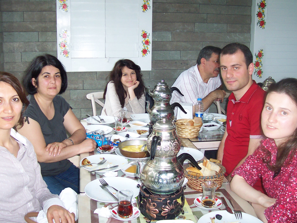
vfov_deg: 35.9
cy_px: 104
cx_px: 138
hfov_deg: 46.8
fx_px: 343
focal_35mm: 40
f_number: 2.8
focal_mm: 5.6
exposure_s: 1/60
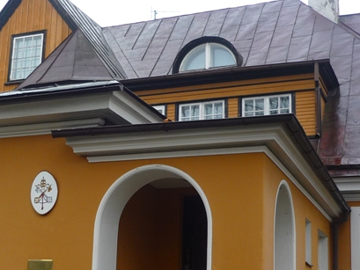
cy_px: 166
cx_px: 114
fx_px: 645
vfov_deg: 23.6
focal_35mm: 62
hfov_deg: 30.9
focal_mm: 5.5
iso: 100
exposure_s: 1/80
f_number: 2.8
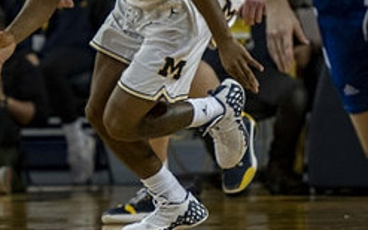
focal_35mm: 751
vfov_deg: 1.7
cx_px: 148
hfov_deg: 2.8
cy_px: -21
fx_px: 7527
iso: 1250
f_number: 2.8
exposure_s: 1/1000
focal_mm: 175
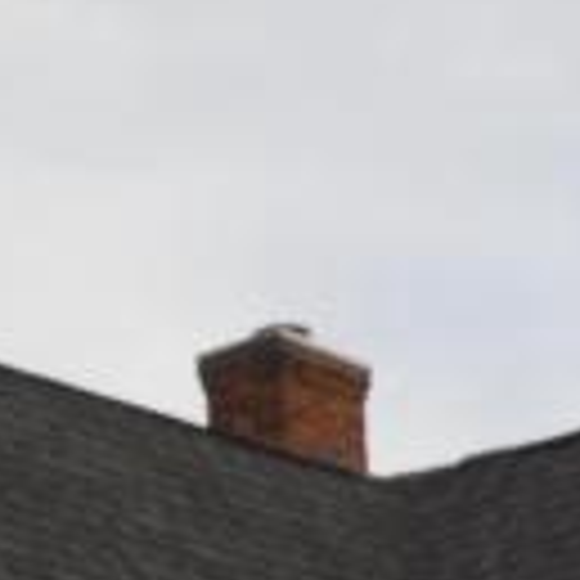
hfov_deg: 6.4
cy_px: 1263
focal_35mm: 273
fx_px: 5175
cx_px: 488
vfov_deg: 6.2
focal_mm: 24
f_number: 5.6
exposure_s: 1/200
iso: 100
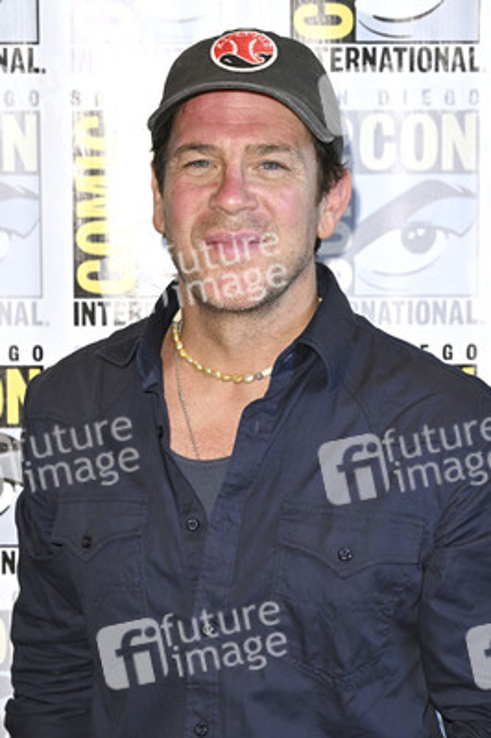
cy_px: 369
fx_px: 1701
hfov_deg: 16.4
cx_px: 246
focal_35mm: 83
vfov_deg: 24.5
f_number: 6.3
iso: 2000
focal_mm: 83
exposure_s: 1/250
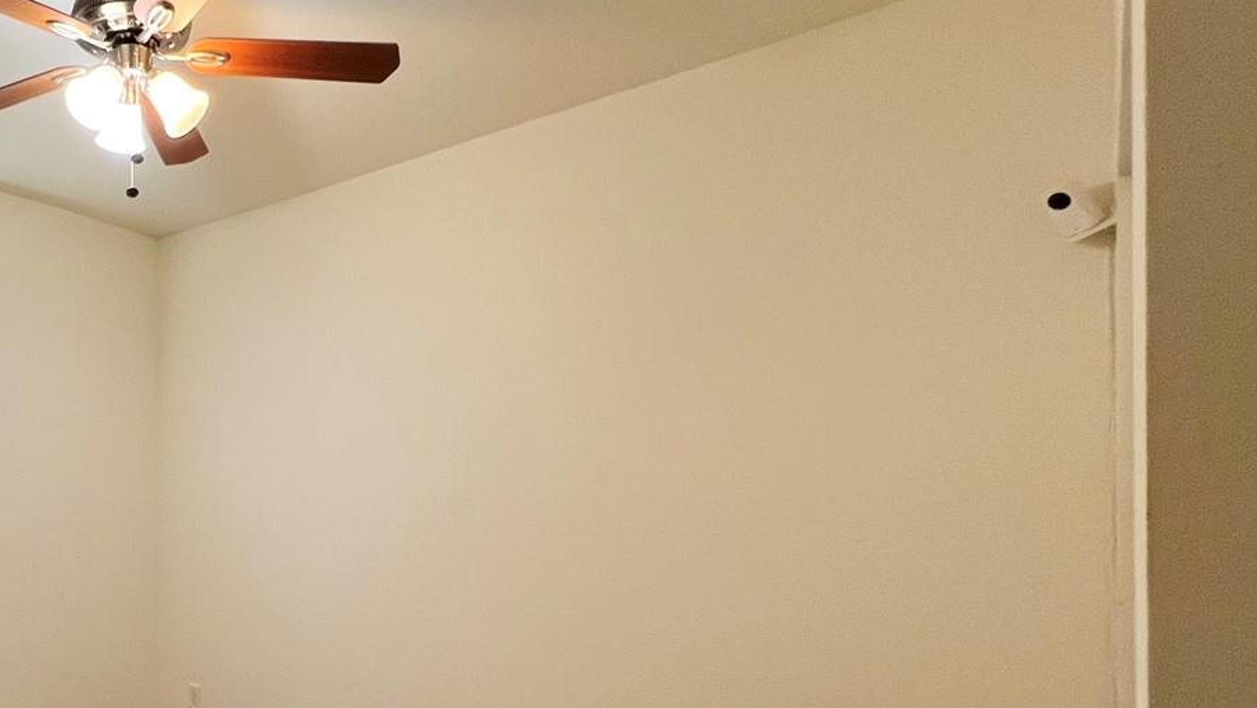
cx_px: 180
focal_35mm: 25
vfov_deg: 44.7
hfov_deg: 64.5
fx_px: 833
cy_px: 516
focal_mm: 1.57
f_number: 1.8
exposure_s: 1/120
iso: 250
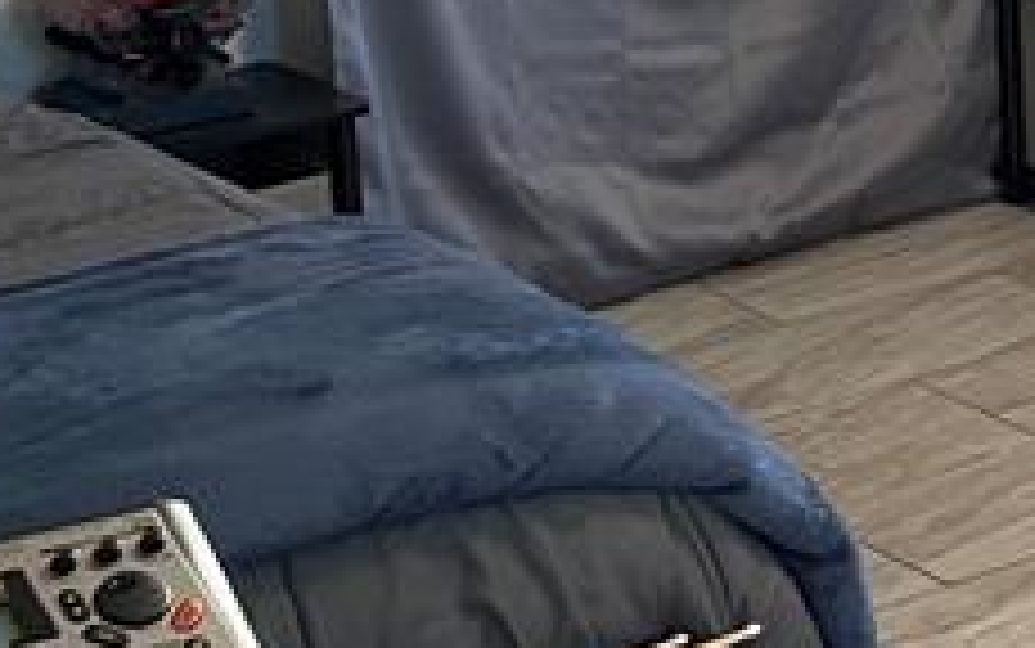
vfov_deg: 10.8
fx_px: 3330
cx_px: 2025
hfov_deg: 14.7
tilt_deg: -11.3
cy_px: -243
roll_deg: -1.1
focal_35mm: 118
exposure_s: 1/60
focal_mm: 5.1
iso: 200
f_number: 1.6
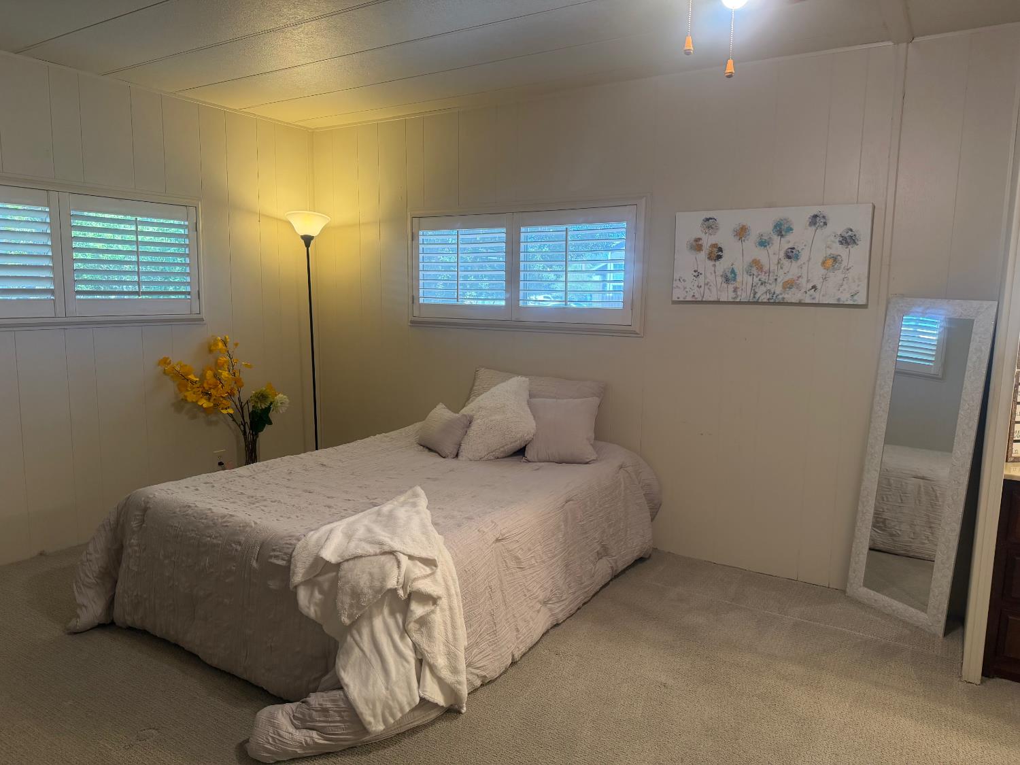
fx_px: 707
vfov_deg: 56.8
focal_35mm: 24
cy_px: 382
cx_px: 510
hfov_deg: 71.6
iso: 200
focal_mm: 6.76
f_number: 1.78
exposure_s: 1/158
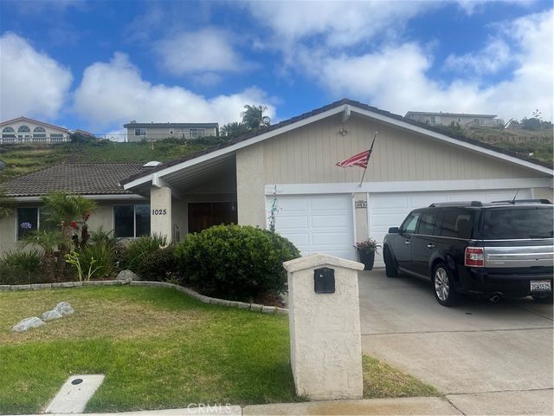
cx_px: 277
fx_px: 416
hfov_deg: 67.3
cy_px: 208
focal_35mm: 26
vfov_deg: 53.1
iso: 50
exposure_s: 1/3311
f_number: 1.6
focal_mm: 5.1
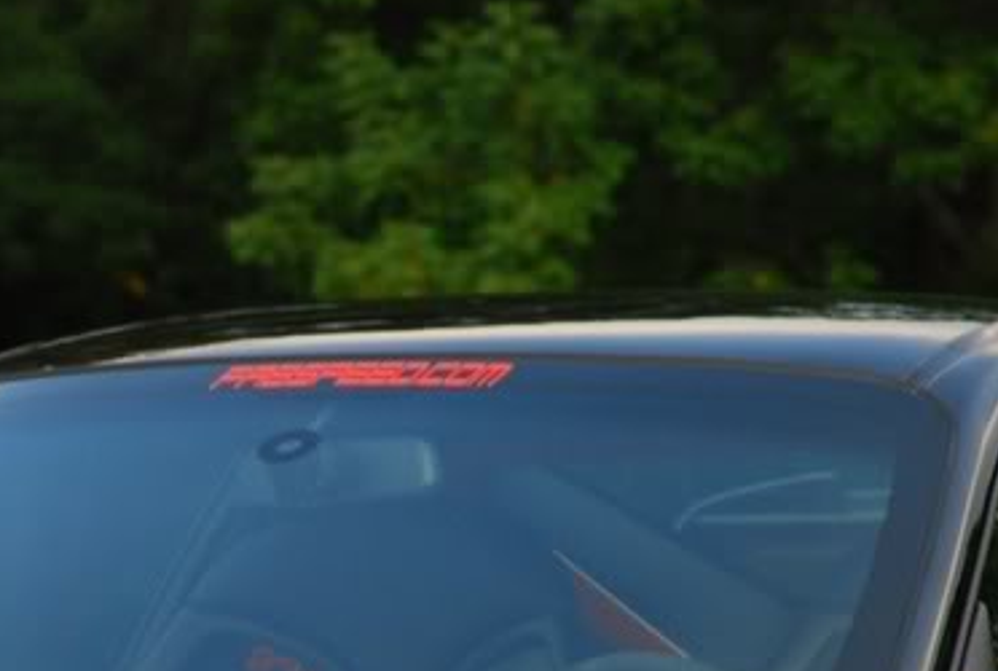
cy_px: 849
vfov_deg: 3.2
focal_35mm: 433
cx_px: -28
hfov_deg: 4.7
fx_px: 12043
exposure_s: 1/125
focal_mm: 105
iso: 250
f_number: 10
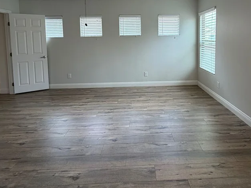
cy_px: 50
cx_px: 141
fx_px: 167
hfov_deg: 73.6
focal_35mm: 23
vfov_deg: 56.3
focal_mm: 2.22
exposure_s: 1/120
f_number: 2.2
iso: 100
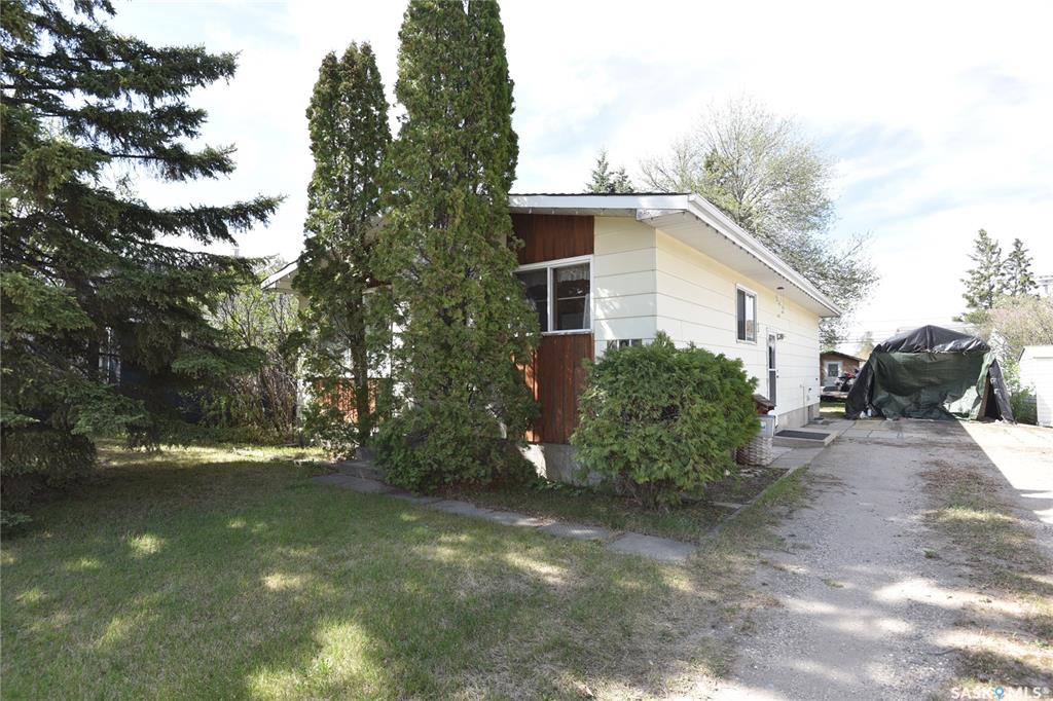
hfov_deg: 90.0
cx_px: 526
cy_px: 350
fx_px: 526
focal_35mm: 18
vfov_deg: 67.3
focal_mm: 18
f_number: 6.3
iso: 100
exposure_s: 1/160
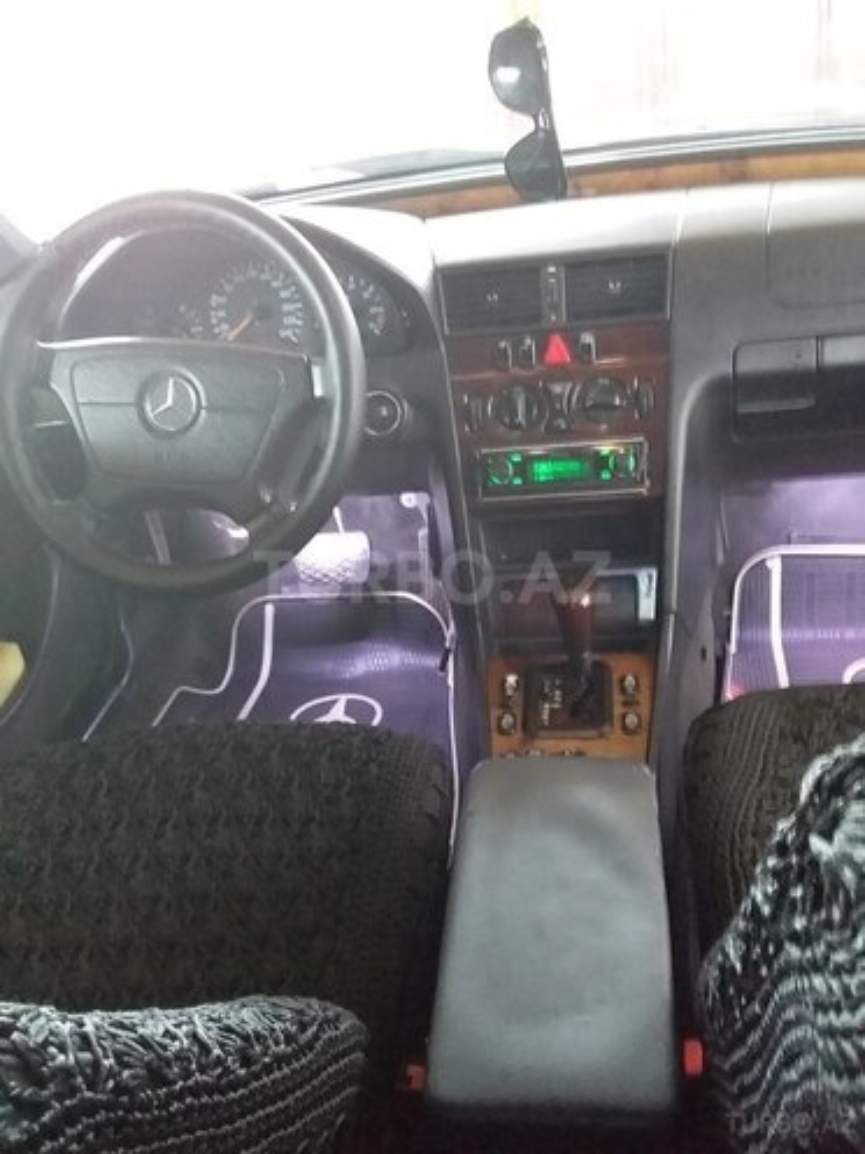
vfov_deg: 58.4
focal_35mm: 31
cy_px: 577
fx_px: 1033
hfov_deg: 45.4
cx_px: 432
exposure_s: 1/17
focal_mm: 3.3
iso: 320
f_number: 2.2
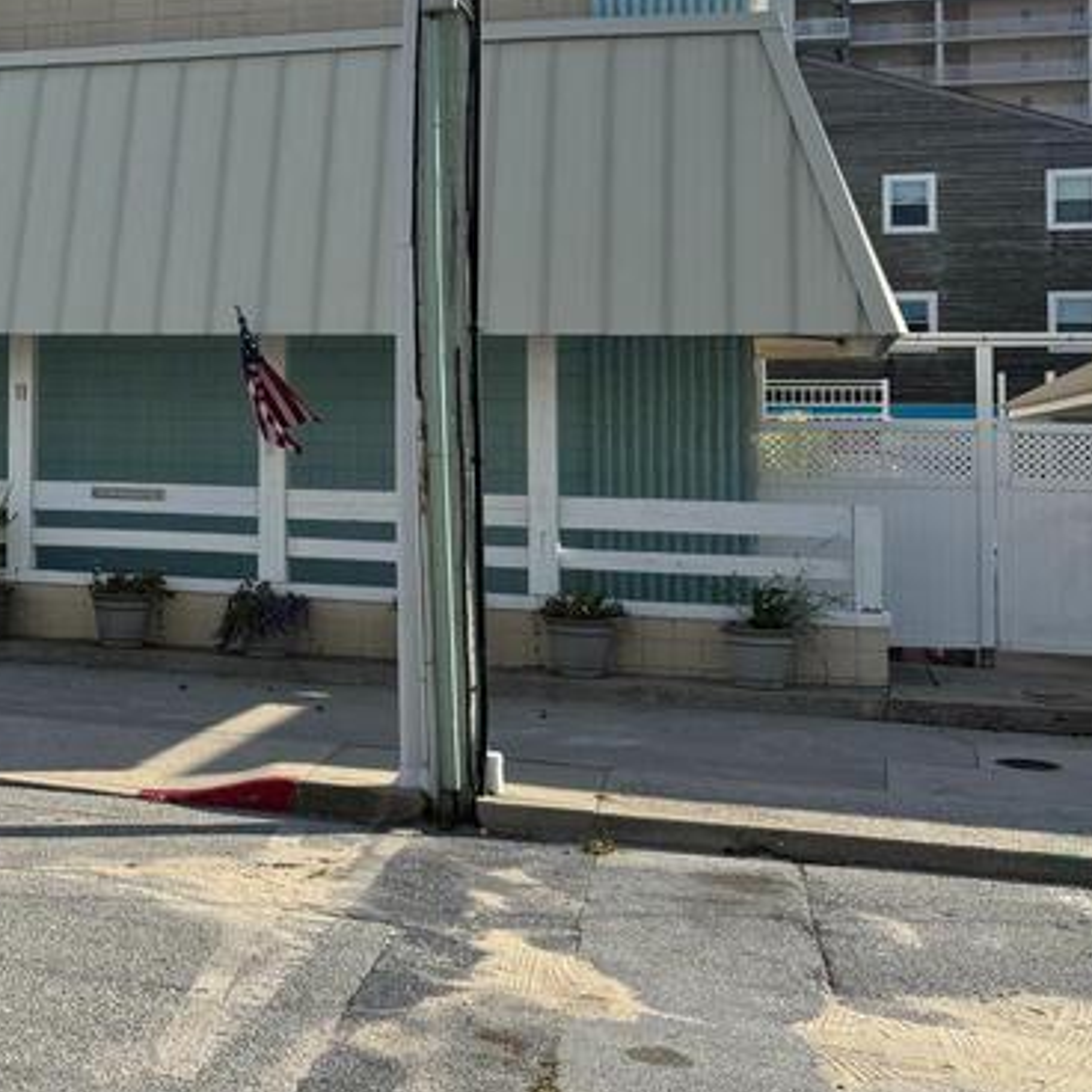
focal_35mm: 59
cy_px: 306
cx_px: -142
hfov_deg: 26.5
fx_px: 2106
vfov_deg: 28.7
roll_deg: -2.5
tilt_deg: +3.8
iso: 80
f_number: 1.78
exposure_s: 1/4049
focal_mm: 6.76
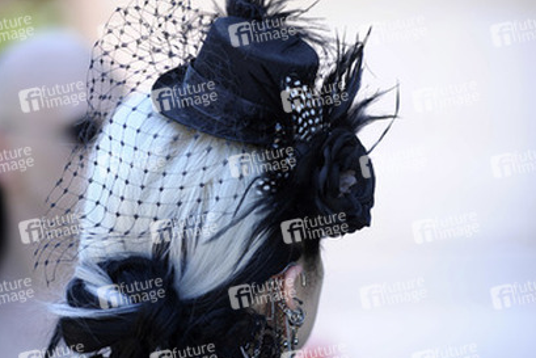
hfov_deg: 9.4
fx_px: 3277
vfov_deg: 6.2
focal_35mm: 220
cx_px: 279
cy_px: 195
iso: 250
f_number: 5
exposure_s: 1/200
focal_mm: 200
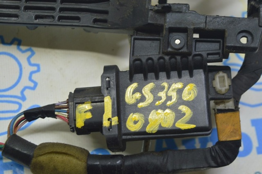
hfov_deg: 24.6
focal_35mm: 82
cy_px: 87
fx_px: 600
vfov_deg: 16.5
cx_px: 131
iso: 400
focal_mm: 55
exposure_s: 1/20
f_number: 5.6
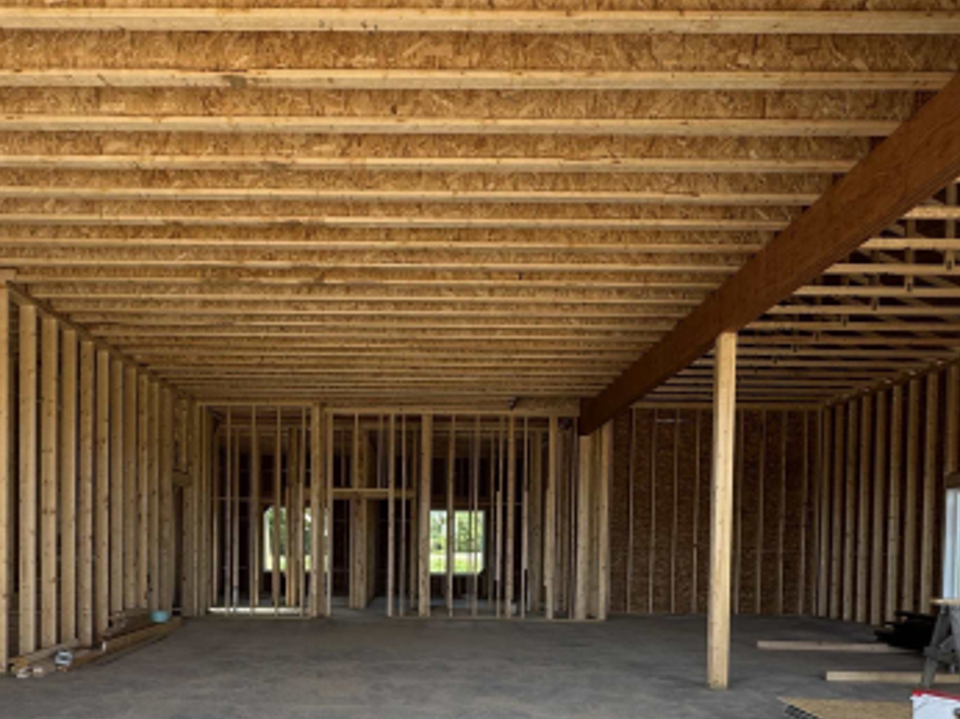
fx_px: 748
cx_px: 415
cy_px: 569
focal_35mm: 27
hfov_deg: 65.1
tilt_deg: -3.0
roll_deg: -1.2
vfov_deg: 48.6
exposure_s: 1/120
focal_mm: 2.22
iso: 40
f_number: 2.2
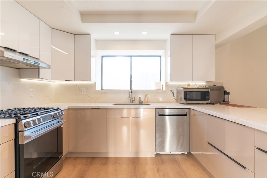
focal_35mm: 19
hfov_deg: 86.9
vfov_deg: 64.5
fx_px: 141
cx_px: 134
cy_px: 89
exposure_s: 1/1250
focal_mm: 19
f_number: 8
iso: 400
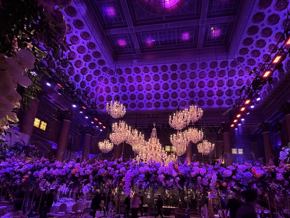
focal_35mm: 20
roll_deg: -3.0
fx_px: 168
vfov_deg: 64.1
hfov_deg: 81.6
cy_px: 147
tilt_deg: +15.2
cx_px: 157
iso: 1250
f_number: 2.2
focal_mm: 2.22
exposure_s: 1/40
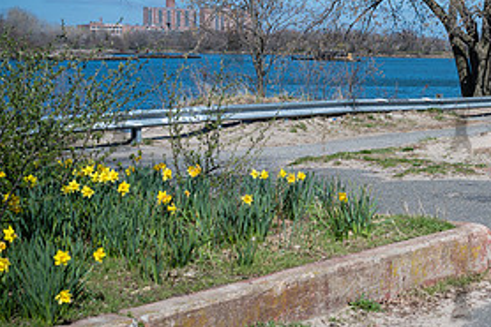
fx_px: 995
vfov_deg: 18.6
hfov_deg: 26.6
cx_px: 459
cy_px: 120
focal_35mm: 73
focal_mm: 35
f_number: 4.5
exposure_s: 1/640
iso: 64
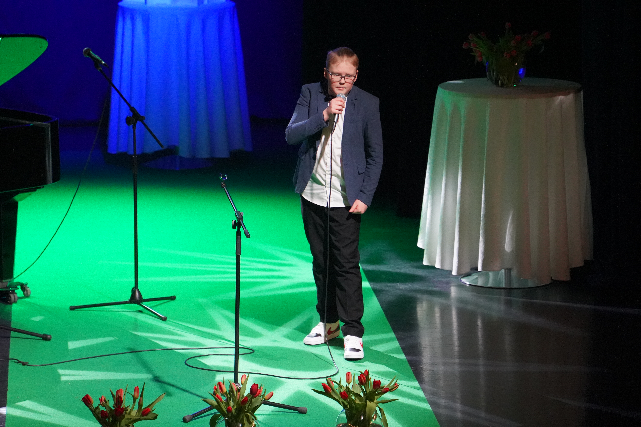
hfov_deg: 10.3
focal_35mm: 200
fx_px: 3561
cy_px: 214
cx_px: 320
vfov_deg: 6.9
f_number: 5.6
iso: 10000
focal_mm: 200
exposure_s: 1/250
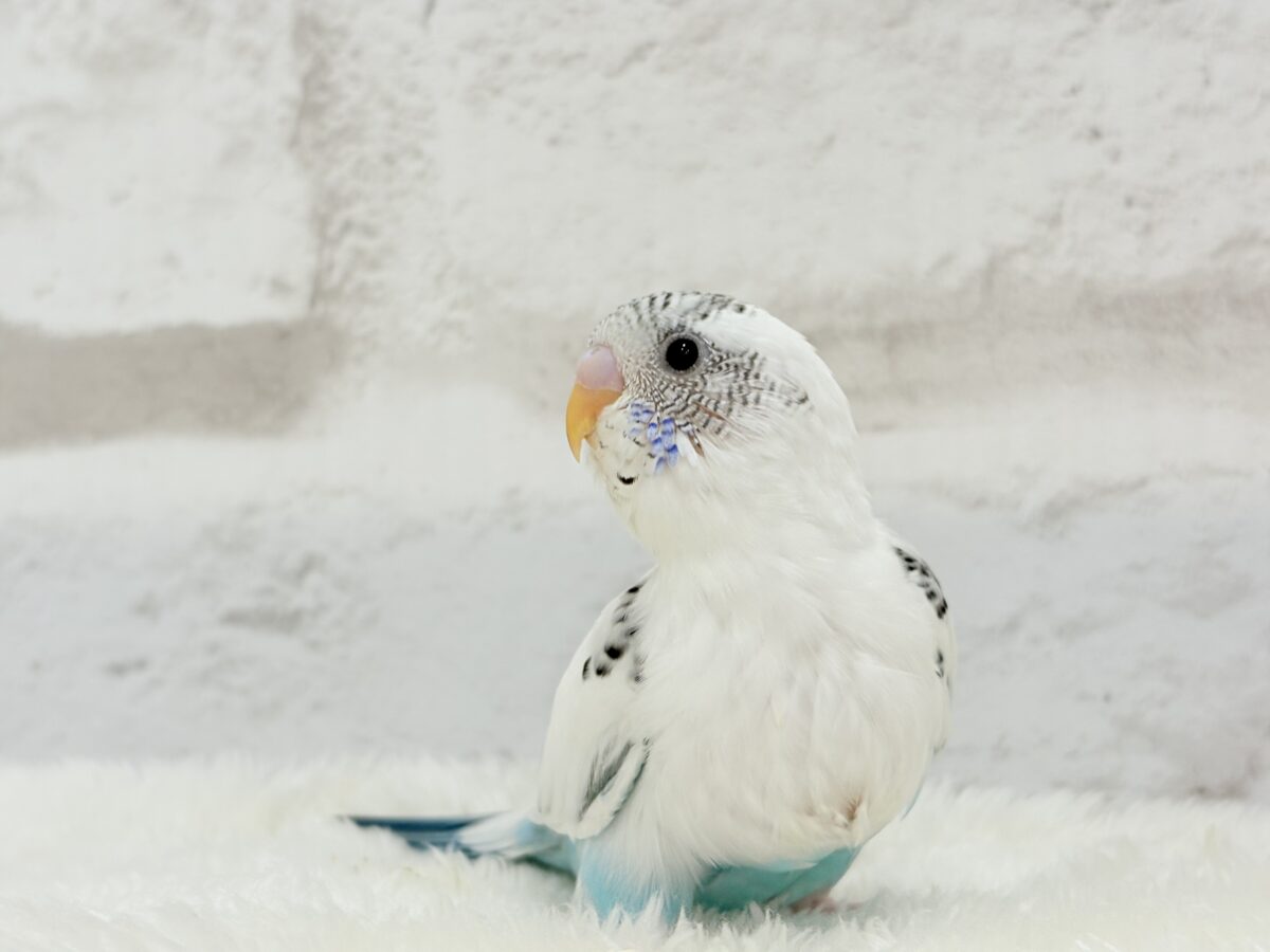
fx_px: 1908
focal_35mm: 52
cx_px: 635
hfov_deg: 36.8
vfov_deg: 28.0
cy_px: 476
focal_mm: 5.96
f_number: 1.6
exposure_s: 1/100
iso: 64
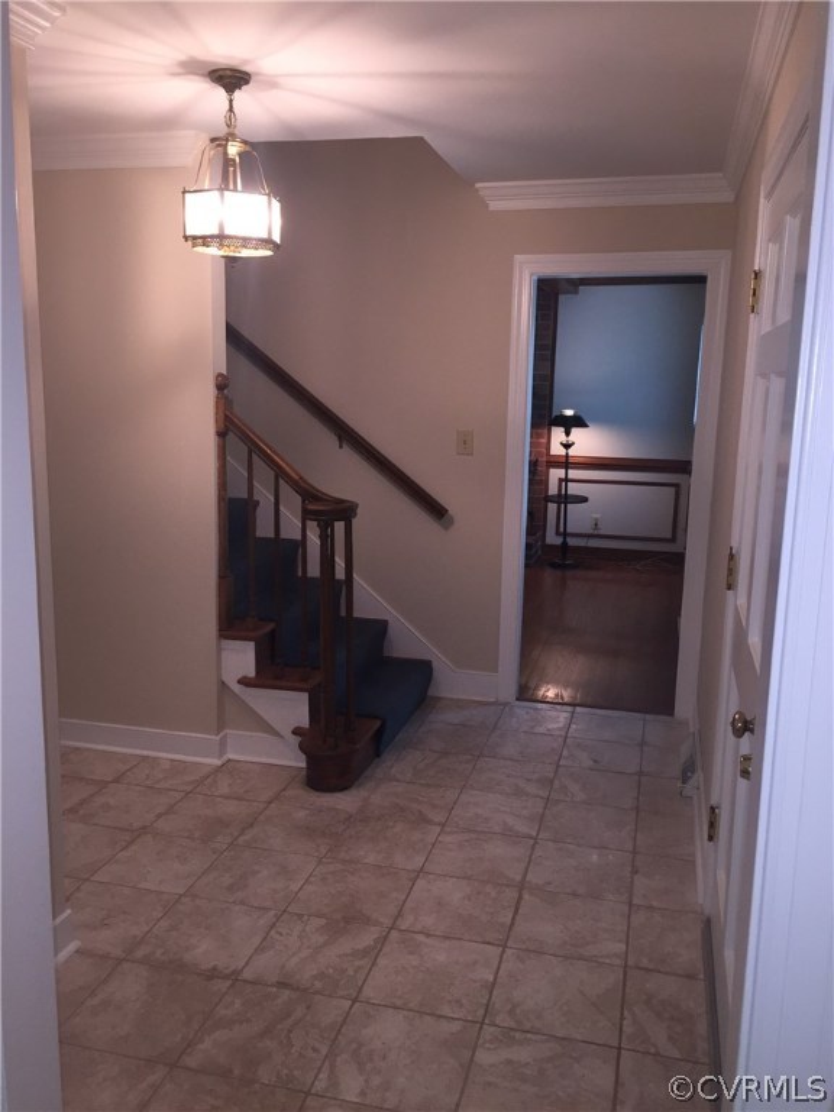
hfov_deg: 48.2
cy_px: 556
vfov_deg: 61.7
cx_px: 417
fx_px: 932
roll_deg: -1.0
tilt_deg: -8.8
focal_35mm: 29
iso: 100
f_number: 2.2
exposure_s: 1/30
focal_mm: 4.15
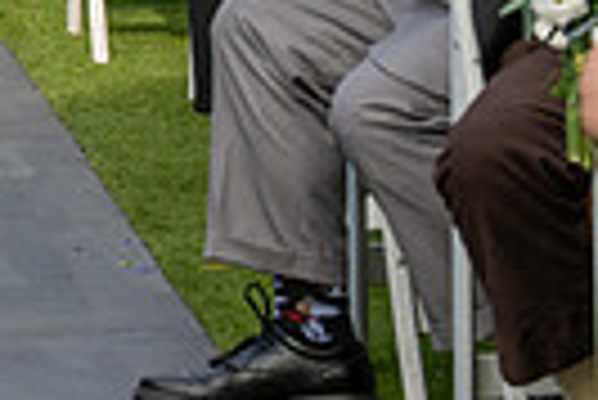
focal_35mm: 507
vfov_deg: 2.7
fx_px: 8431
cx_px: -602
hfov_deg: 4.0
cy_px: -443
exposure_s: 1/250
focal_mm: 116
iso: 400
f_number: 6.3
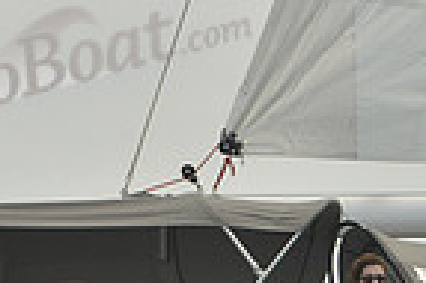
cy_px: 457
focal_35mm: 350
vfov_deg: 3.9
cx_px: 408
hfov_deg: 5.9
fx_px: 4137
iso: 560
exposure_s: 1/1250
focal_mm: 86
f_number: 11
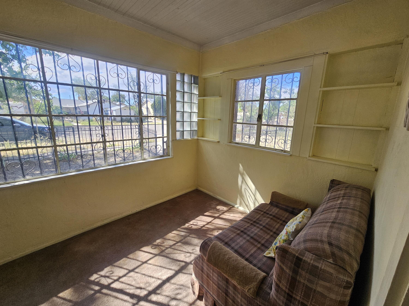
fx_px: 154
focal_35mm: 13
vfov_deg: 89.9
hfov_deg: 106.2
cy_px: 153
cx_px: 204
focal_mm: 2.2
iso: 50
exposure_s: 1/364
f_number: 2.2
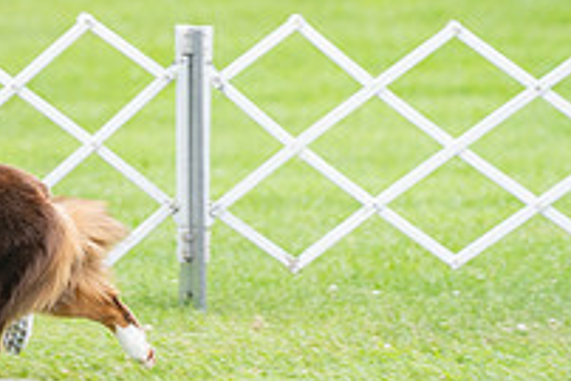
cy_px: -7
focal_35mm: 535
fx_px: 8491
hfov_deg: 3.8
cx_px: -189
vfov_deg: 2.6
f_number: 4.5
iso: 400
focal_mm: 186
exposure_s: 1/400
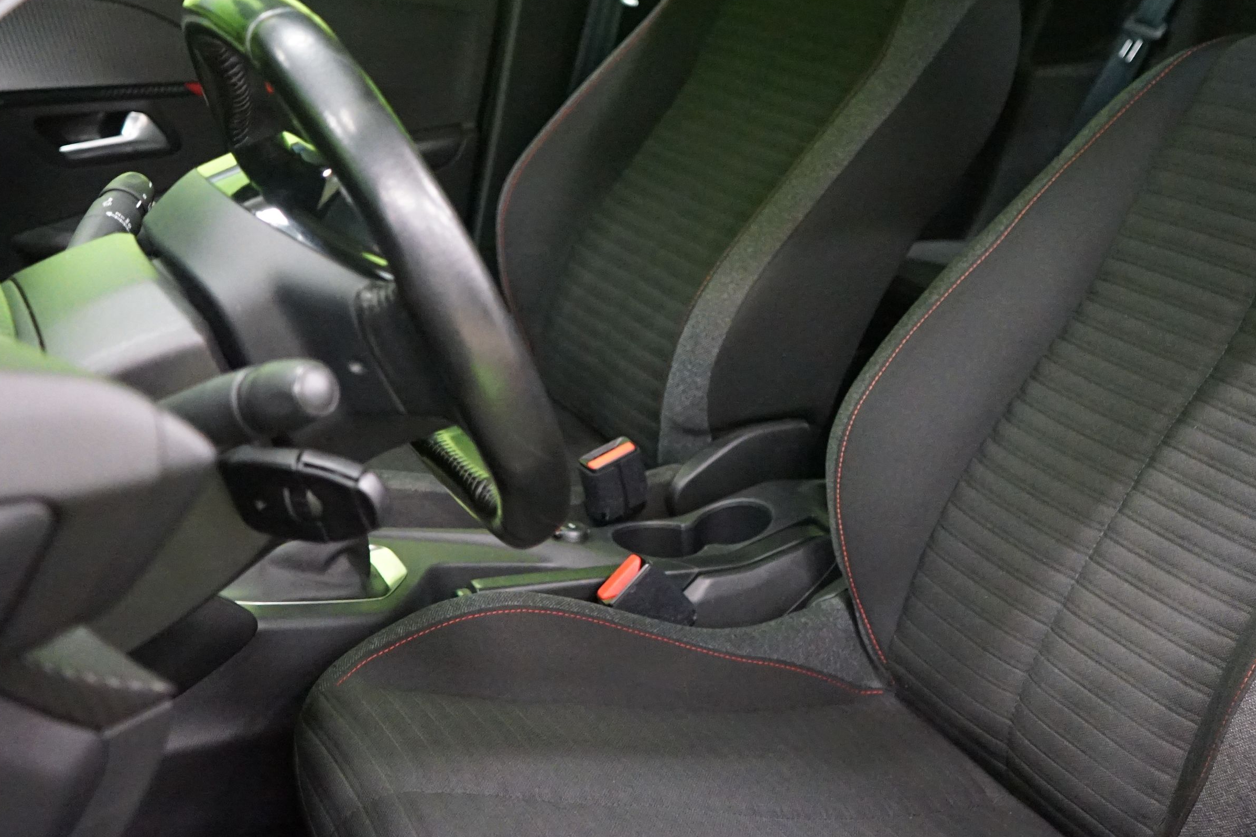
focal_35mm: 46
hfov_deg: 42.6
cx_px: 714
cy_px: 362
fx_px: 1605
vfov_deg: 29.2
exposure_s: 1/20
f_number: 3.5
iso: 6400
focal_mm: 28
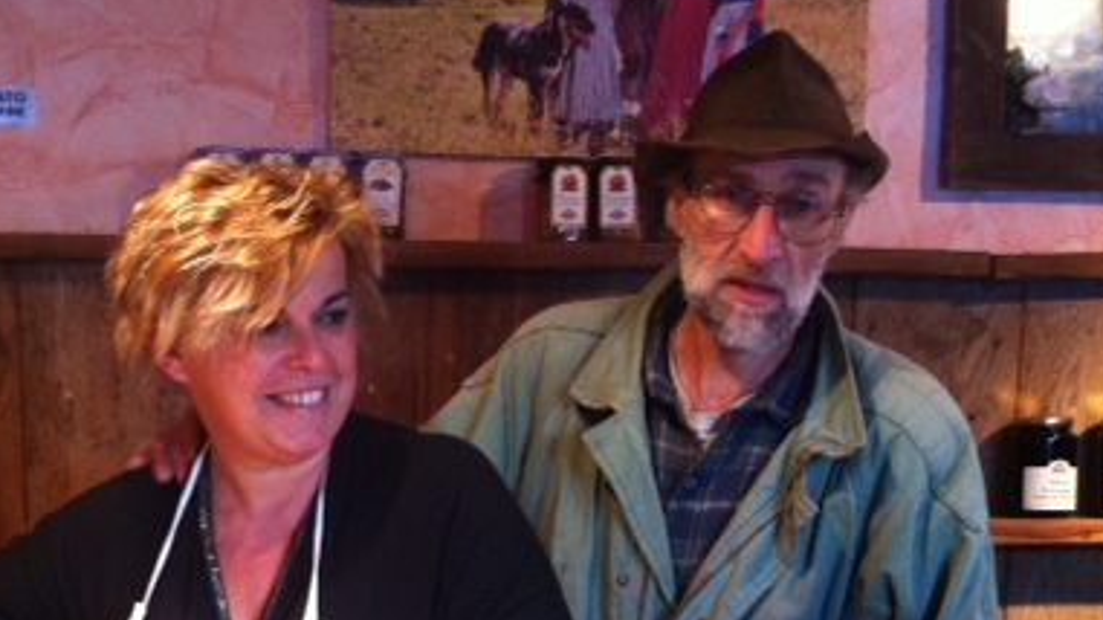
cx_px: 521
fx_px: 1871
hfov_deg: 32.8
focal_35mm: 64
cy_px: 536
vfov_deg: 18.5
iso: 160
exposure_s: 1/15
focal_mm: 3.85
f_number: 2.8
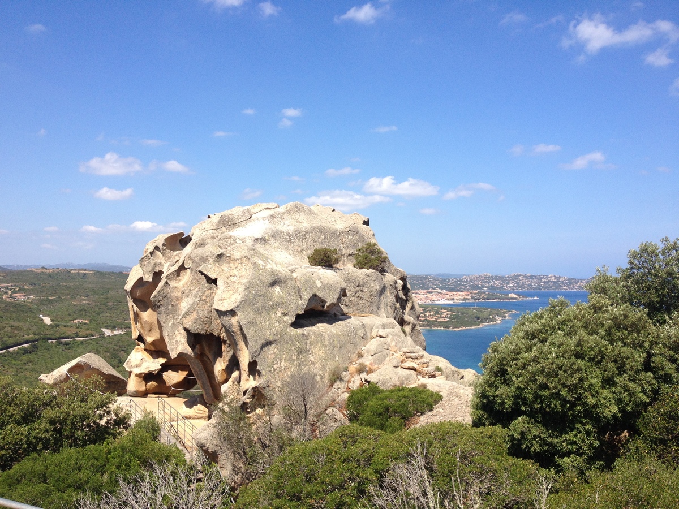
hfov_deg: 52.6
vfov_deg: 40.7
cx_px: 340
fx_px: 687
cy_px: 254
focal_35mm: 35
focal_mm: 4.28
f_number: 2.4
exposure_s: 1/1577
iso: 50
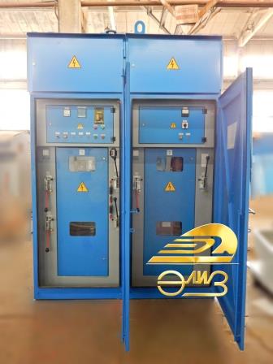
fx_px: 231
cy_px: 182
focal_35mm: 22
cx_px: 136
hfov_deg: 61.1
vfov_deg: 76.4
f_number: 3
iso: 500
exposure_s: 1/8
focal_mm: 4
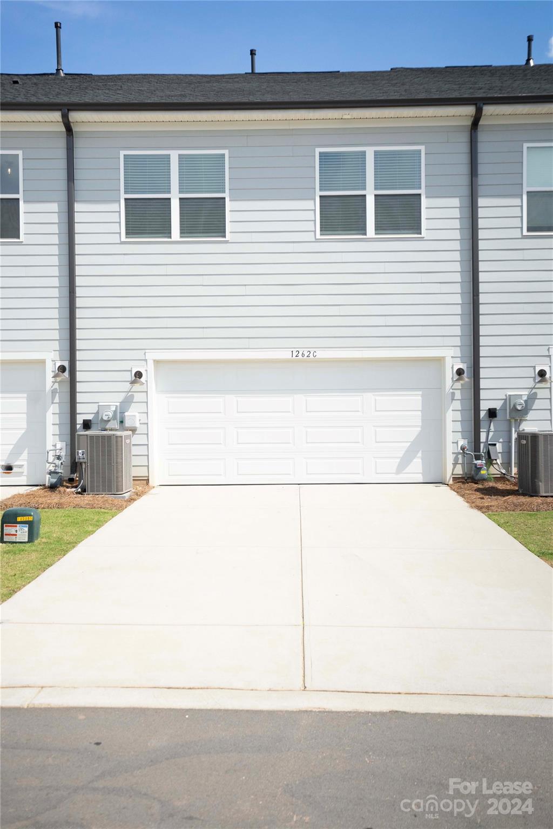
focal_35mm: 35
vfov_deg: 54.4
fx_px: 806
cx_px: 276
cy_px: 414
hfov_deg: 37.9
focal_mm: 35
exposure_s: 1/6400
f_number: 4.5
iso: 1000
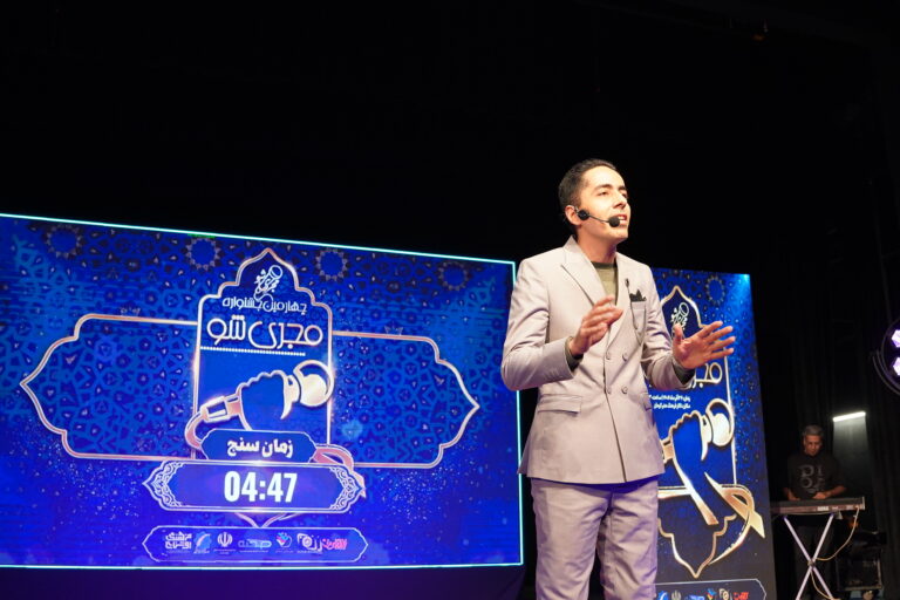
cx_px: 450
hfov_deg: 53.1
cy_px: 300
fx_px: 900
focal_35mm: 36
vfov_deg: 36.9
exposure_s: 1/160
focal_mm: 24
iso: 2000
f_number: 4
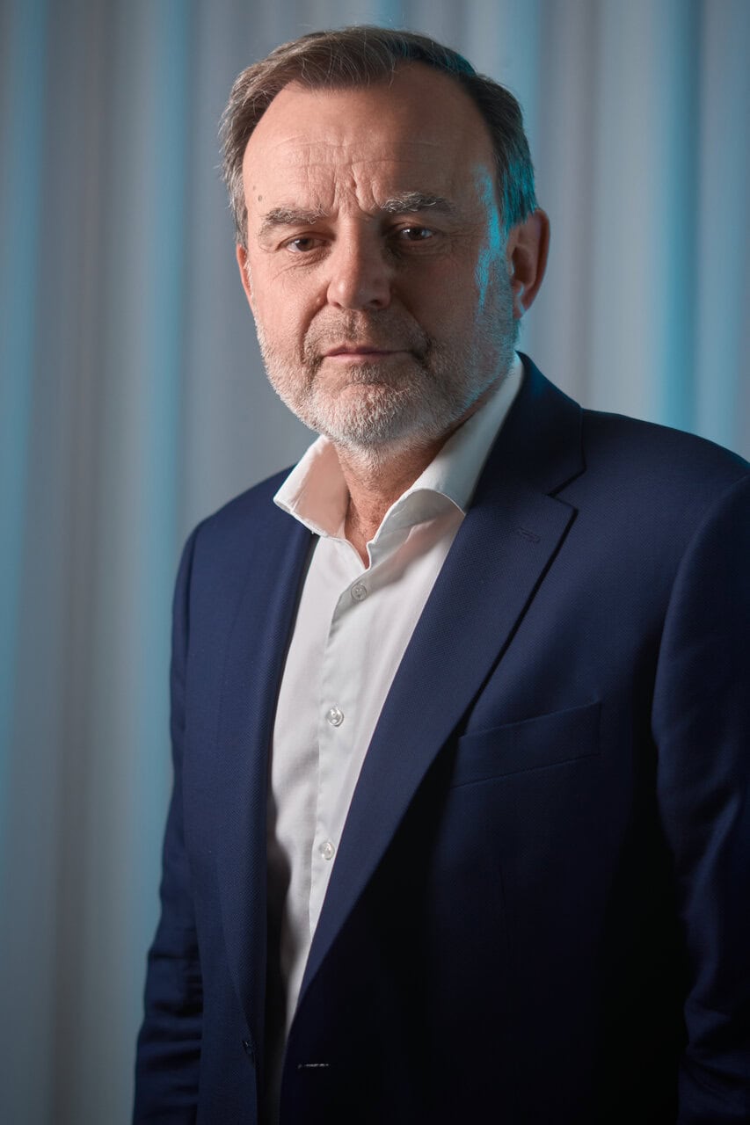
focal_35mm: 75
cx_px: 375
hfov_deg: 18.2
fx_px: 2344
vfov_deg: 27.0
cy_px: 562
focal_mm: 50
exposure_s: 1/160
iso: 250
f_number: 2.2
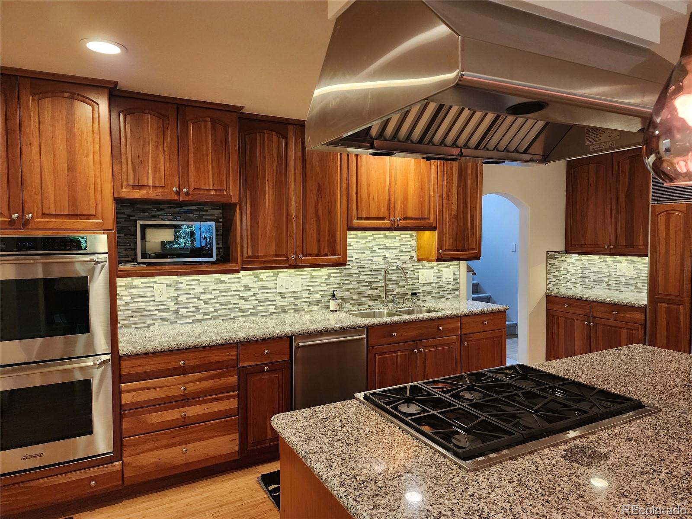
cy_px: 260
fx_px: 460
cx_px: 346
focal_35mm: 23
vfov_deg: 58.9
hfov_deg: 73.9
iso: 320
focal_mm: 6.4
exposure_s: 1/120
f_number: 1.8
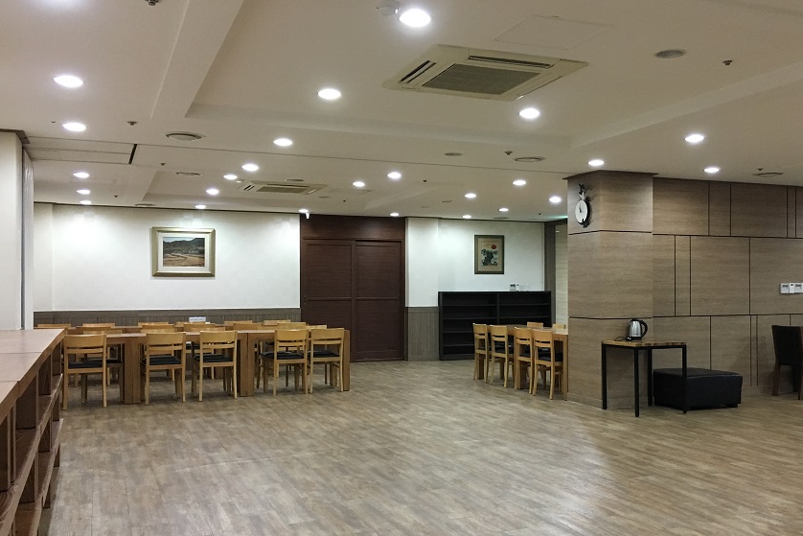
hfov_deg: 52.9
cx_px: 470
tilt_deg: +1.5
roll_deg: -0.2
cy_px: 287
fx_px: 803
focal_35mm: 36
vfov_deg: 36.9
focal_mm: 4.15
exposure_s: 1/30
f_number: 2.2
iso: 160
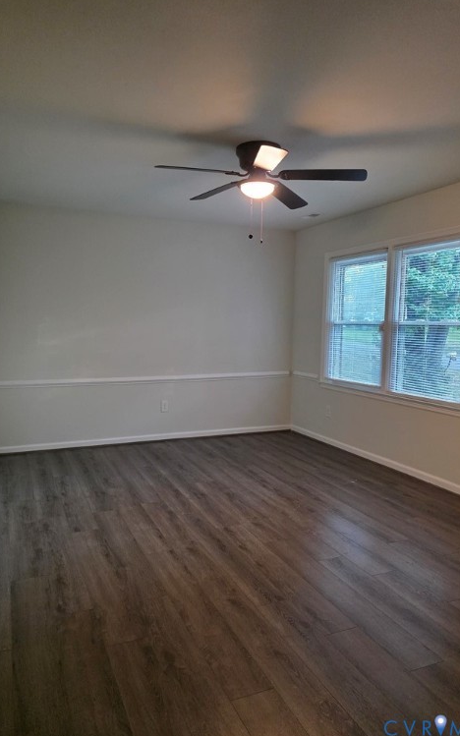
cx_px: 214
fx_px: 502
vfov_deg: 72.5
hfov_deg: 49.2
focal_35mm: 25
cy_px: 366
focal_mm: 6.3
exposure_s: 1/120
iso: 1250
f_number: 1.7
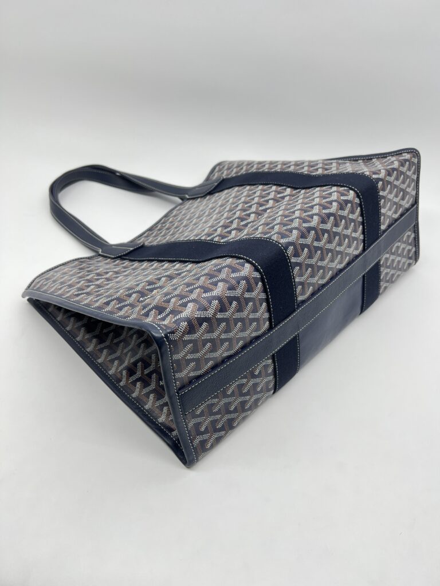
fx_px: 441
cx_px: 220
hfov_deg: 53.1
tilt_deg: -40.6
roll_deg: -3.4
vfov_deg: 67.3
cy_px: 293
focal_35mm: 26
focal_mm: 5.7
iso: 40
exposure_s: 1/100
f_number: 1.5
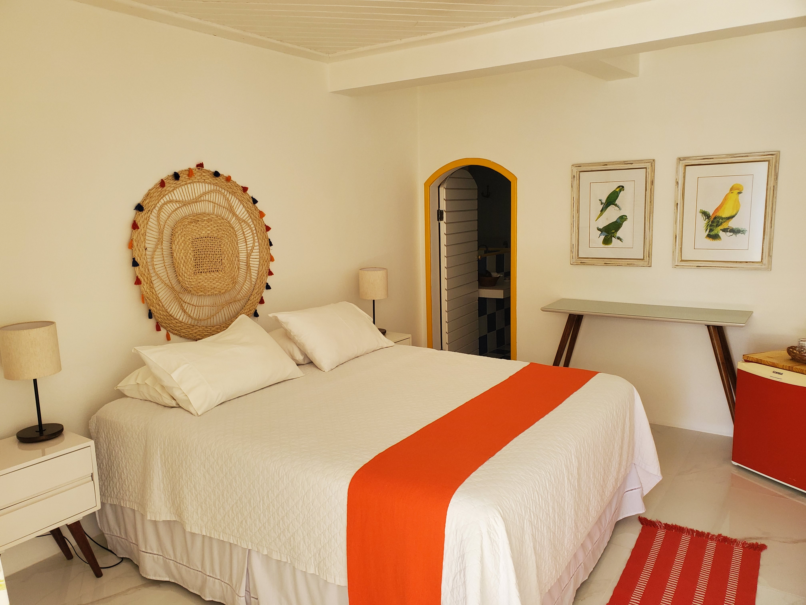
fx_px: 605
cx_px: 403
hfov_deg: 67.3
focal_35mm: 26
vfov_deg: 53.1
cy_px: 302
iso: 125
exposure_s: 1/100
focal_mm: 4.3
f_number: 2.4
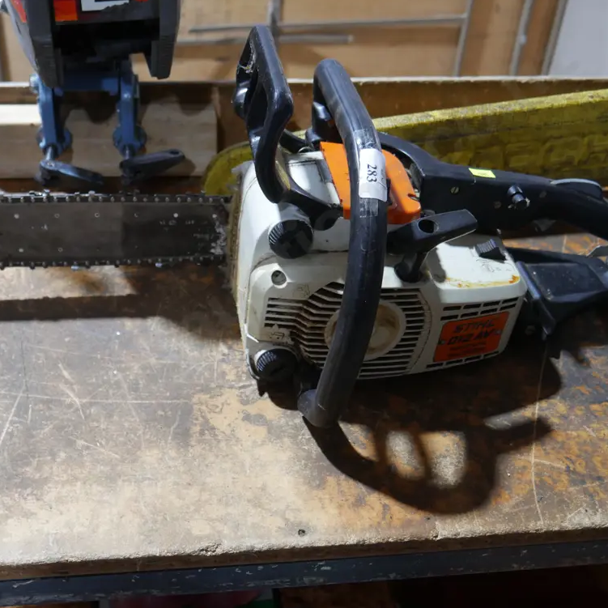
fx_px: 815
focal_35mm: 41
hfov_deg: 40.7
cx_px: 236
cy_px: 301
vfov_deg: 40.9
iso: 800
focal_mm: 17
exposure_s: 1/60
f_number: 4
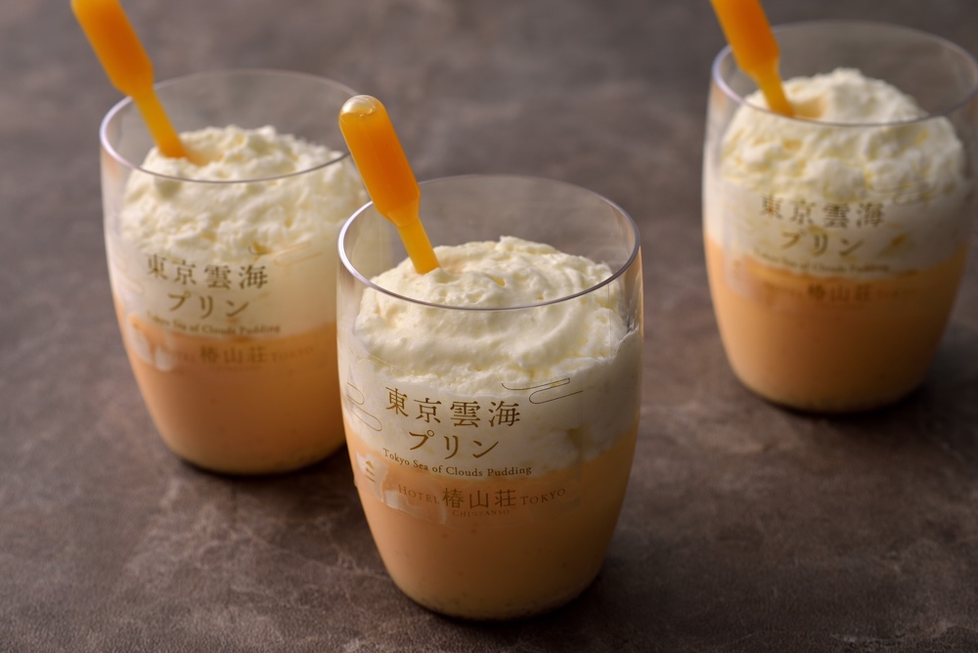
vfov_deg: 15.2
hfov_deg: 22.6
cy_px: 326
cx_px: 489
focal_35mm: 90
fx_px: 2446
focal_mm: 90
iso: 200
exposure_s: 1/100
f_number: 8
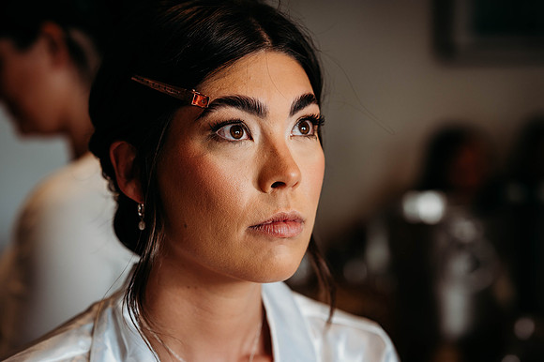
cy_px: 181
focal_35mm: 85
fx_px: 1284
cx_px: 272
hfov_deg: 23.9
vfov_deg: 16.1
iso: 360
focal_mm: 85
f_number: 3.2
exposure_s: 1/200
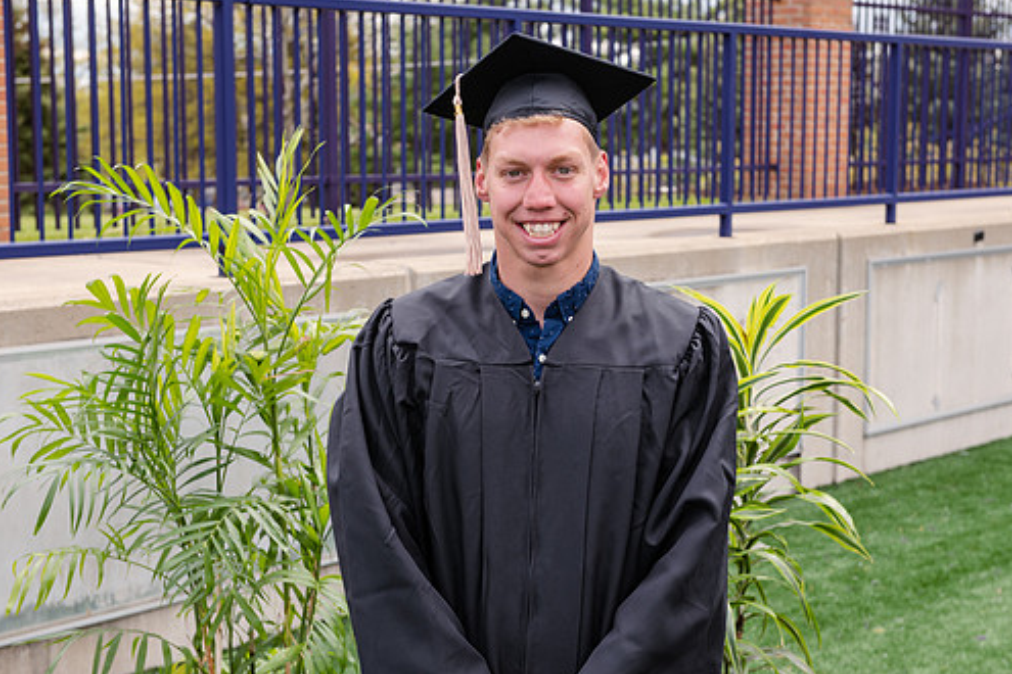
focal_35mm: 68
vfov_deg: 20.0
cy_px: 338
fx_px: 1911
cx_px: 532
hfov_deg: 29.7
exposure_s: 1/200
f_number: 5.6
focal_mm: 58
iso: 200
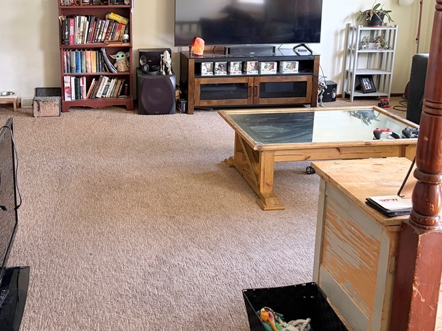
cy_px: 80
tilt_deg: -10.8
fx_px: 511
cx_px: 120
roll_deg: +1.8
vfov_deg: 35.1
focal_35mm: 40
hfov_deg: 45.5
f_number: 1.6
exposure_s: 1/60
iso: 200
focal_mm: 5.96
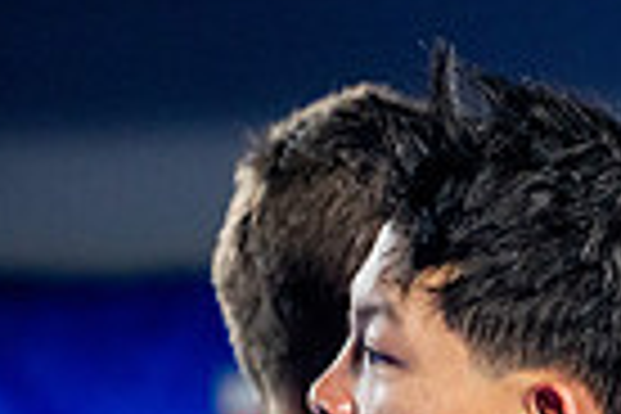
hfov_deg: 5.7
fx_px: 6244
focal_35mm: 362
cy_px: 776
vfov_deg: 3.8
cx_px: 598
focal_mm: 86
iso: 4000
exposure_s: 1/800
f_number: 2
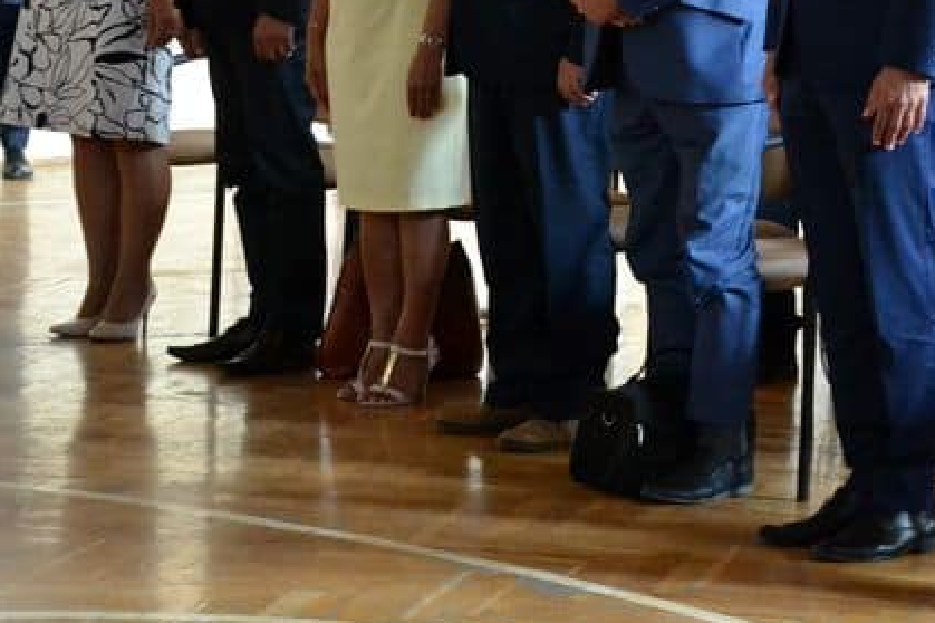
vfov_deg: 9.2
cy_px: 68
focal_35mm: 149
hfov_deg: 13.7
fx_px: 3868
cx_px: 765
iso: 3200
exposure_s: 1/50
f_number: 5
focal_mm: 52
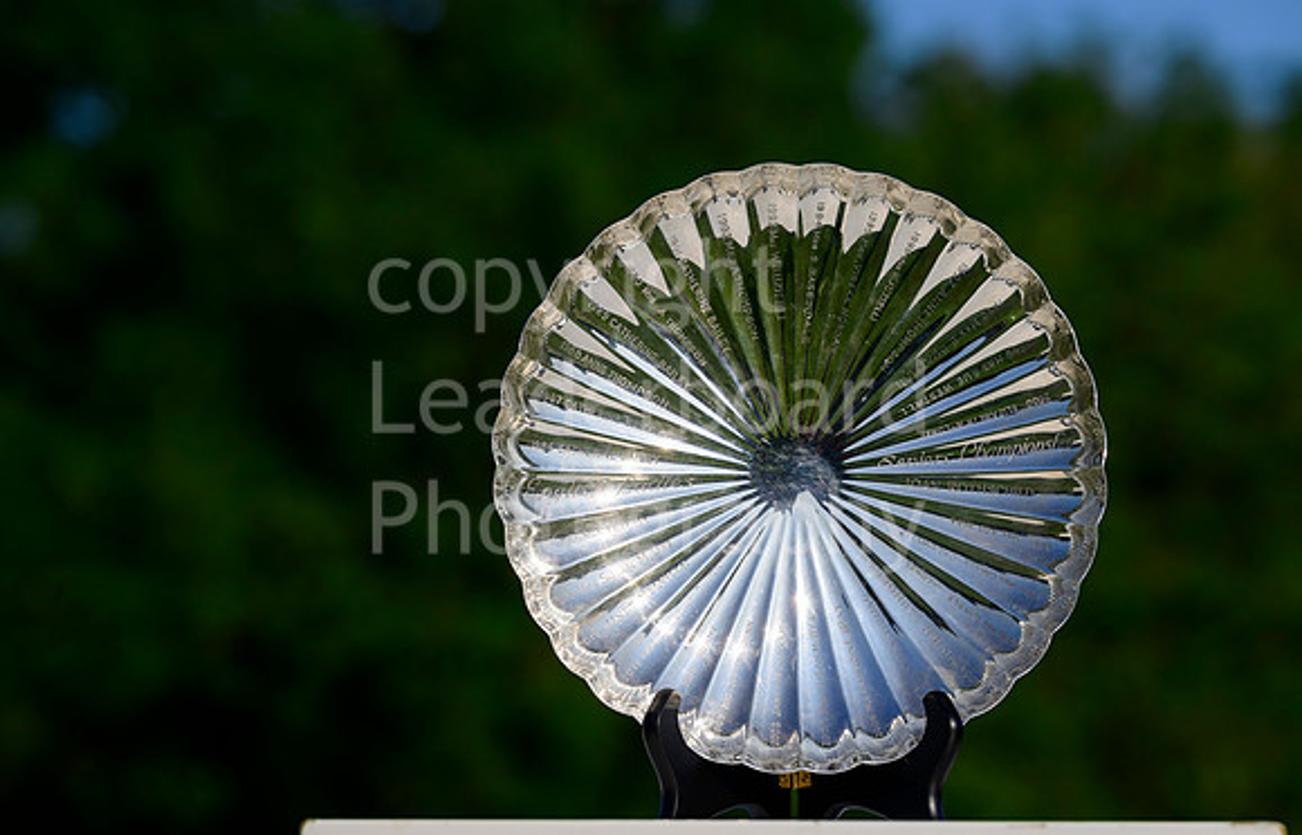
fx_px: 5510
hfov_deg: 13.5
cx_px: 653
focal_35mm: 154
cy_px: 434
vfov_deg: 8.7
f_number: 6.3
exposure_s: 1/1250
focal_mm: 150
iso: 100
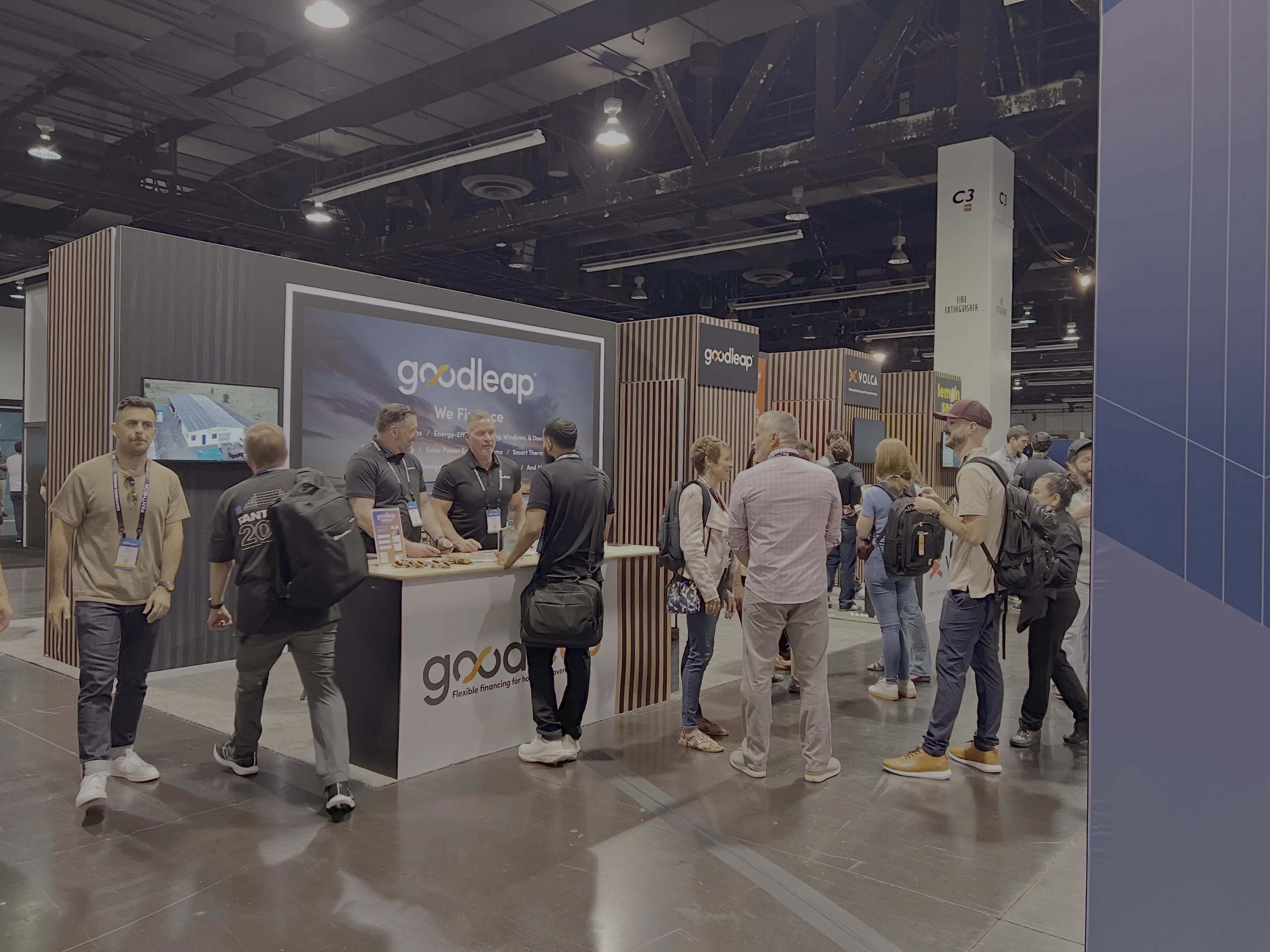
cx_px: 635
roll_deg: +0.2
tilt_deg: +0.0
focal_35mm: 26
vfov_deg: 53.1
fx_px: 954
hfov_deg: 67.3
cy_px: 476
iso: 250
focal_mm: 5.7
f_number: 1.5
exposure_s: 1/60
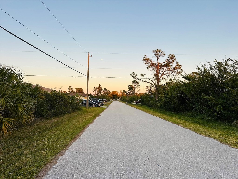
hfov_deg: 71.6
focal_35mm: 24
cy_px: 90
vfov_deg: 56.8
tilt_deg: +2.2
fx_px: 165
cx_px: 119
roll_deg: -1.0
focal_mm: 6.86
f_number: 1.78
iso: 80
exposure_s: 1/549
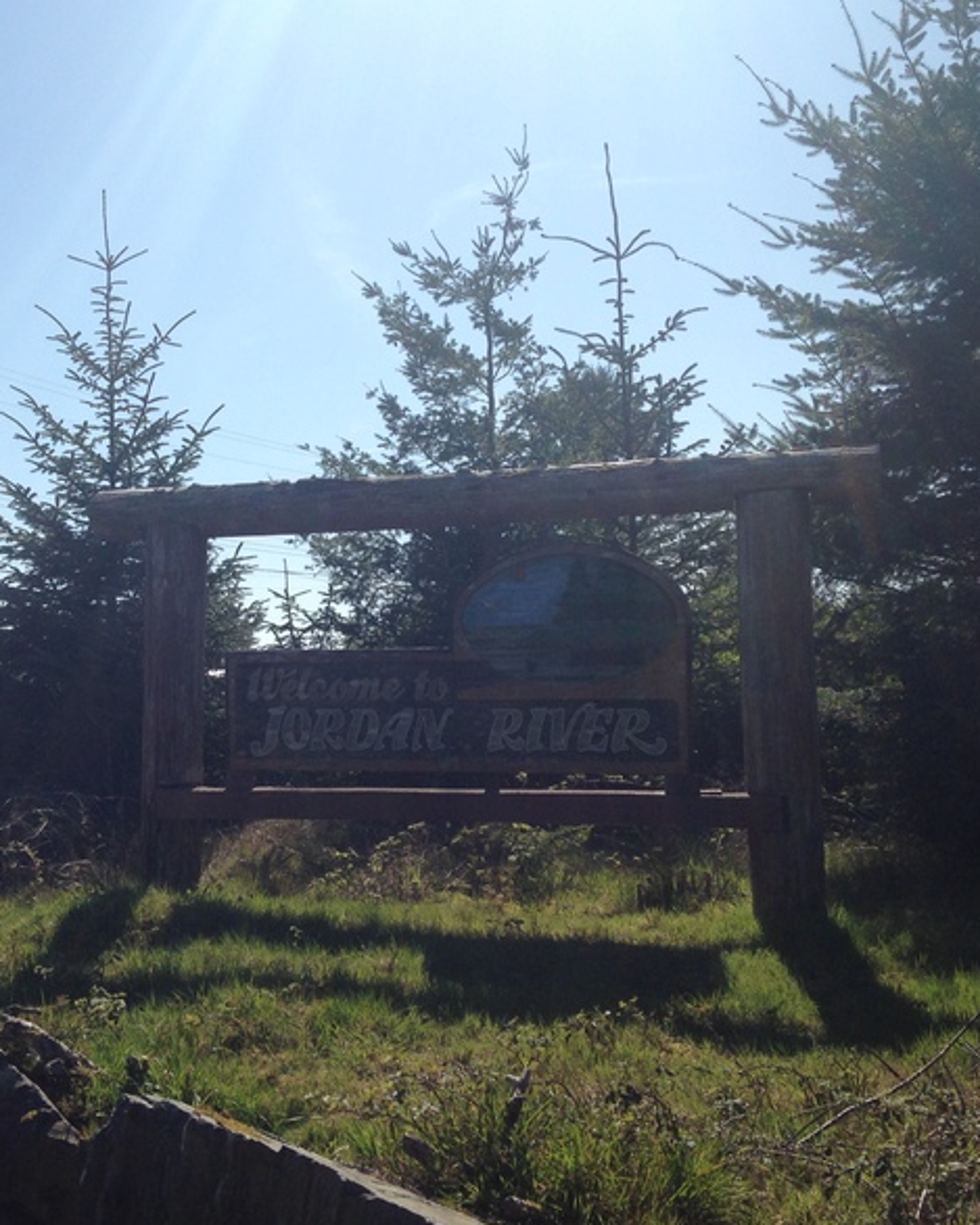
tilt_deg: +2.4
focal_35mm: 44
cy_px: 604
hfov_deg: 33.9
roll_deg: +1.0
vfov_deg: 42.0
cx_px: 349
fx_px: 1595
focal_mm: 4.12
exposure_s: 1/2463
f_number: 2.4
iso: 50
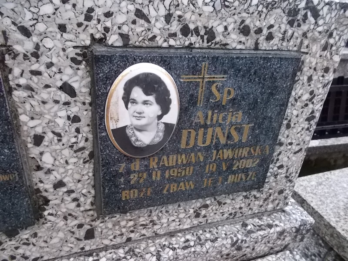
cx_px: 174
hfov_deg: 67.3
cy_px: 130
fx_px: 261
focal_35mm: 26
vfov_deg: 53.1
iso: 400
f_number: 3.2
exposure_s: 1/125
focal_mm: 4.6
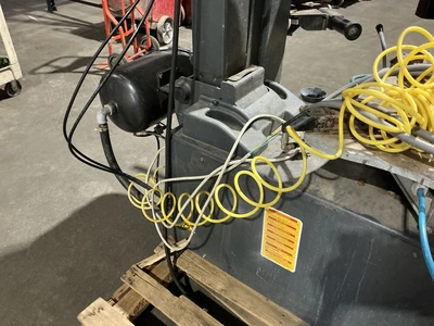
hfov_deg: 63.4
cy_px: 163
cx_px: 217
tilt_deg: -37.4
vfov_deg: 49.7
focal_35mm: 28
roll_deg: -2.2
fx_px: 351
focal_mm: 3
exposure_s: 1/42
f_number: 1.8
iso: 320
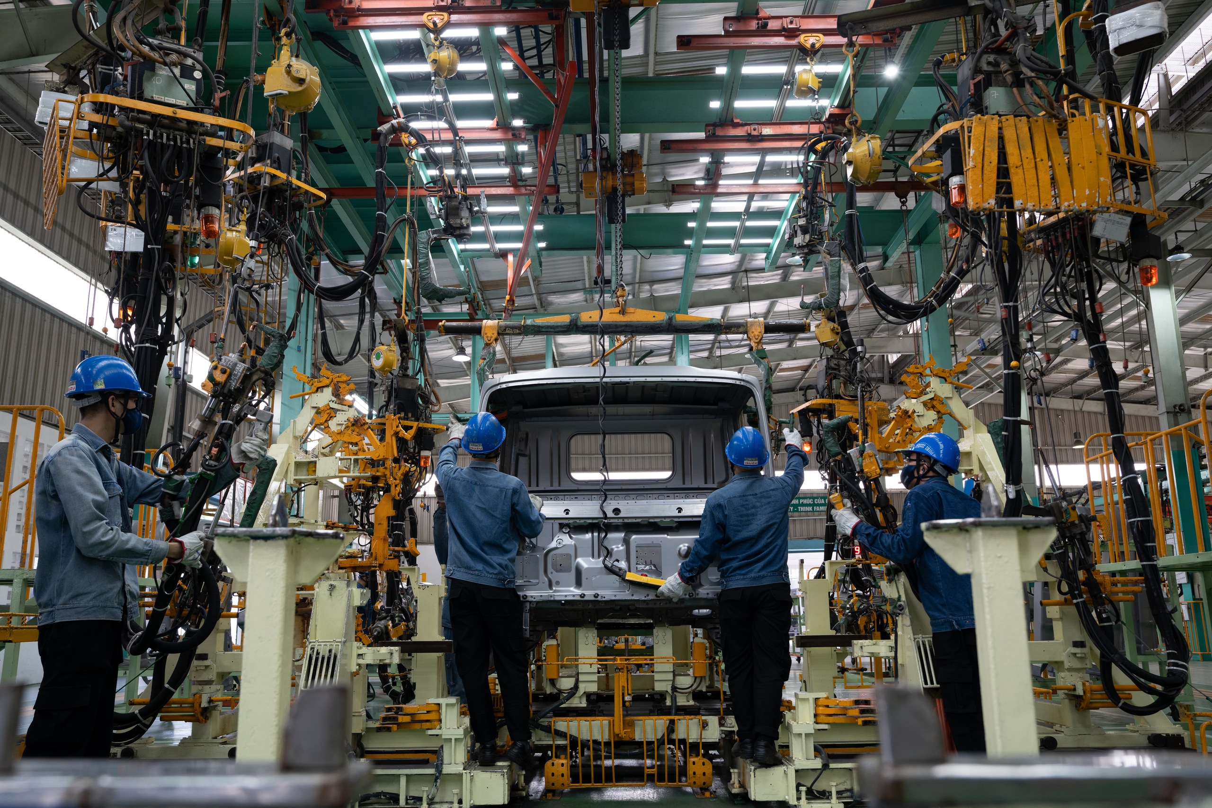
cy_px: 404
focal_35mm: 30
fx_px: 1010
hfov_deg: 61.9
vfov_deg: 43.6
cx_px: 606
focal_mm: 30
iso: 500
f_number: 5.6
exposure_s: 1/50
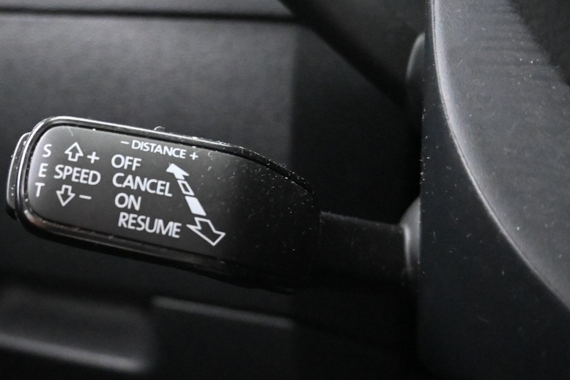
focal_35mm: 50
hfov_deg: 38.3
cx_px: 120
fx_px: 791
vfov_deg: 27.0
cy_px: 206
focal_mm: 16
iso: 9000
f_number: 3.5
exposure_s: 1/25
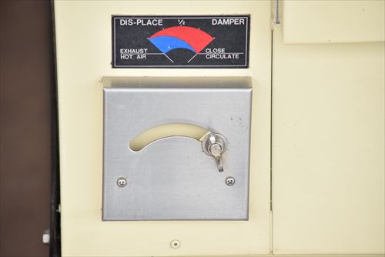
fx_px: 2488
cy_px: 128
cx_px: 192
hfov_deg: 8.8
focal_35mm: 232
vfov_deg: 5.9
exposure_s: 1/2000
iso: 1250
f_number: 6.3
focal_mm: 155
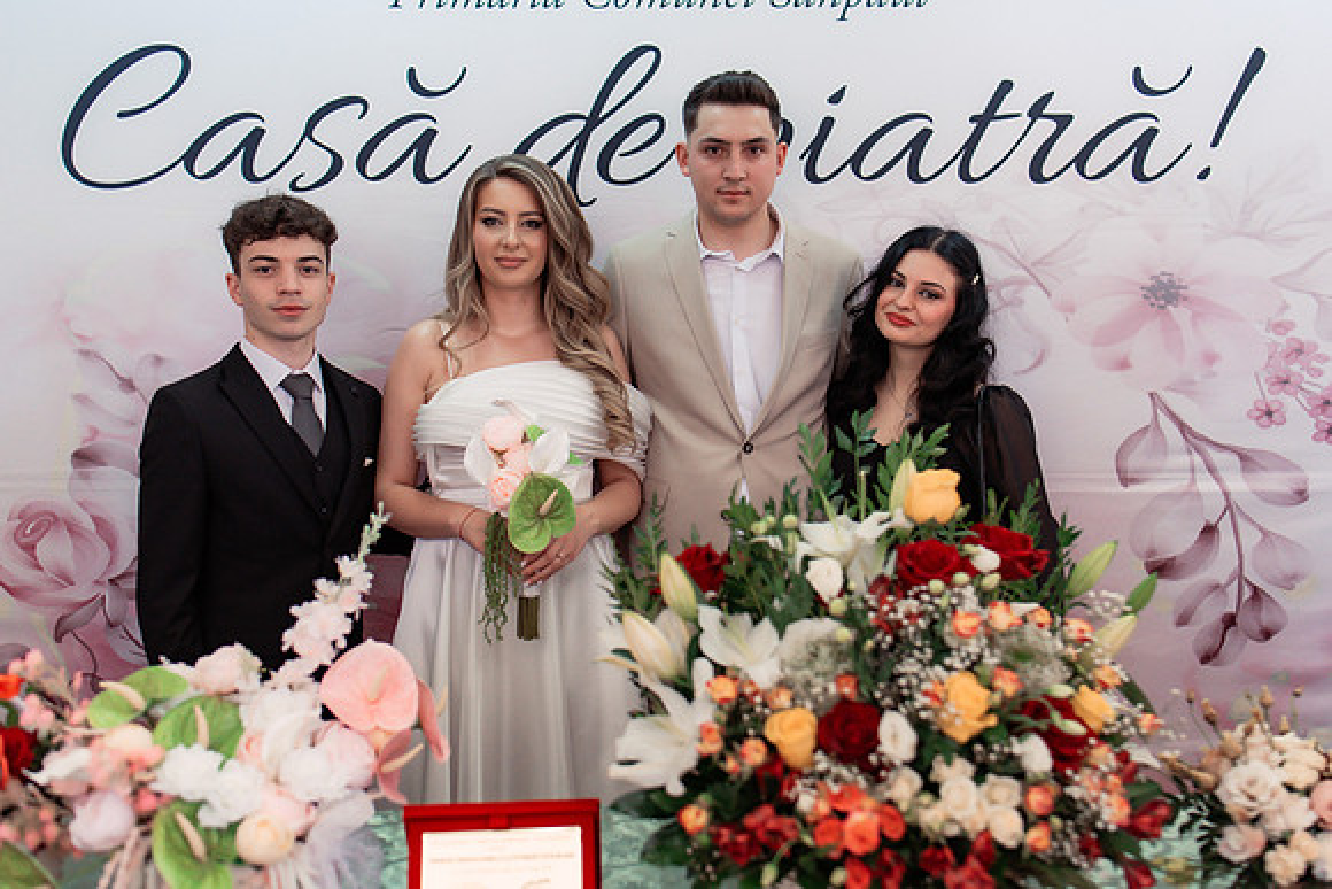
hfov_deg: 54.4
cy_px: 444
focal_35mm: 35
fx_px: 1295
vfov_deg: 37.9
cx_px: 666
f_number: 2.8
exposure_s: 1/250
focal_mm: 35
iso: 1000
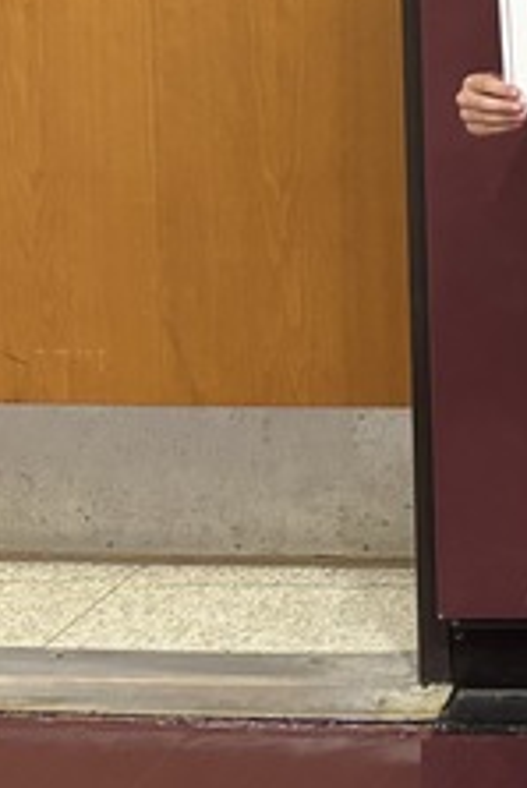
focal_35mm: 124
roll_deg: -0.3
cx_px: 1577
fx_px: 2718
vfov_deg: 15.4
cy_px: -364
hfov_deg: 9.0
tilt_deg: -5.3
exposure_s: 1/65
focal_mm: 5.96
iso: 125
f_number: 1.6
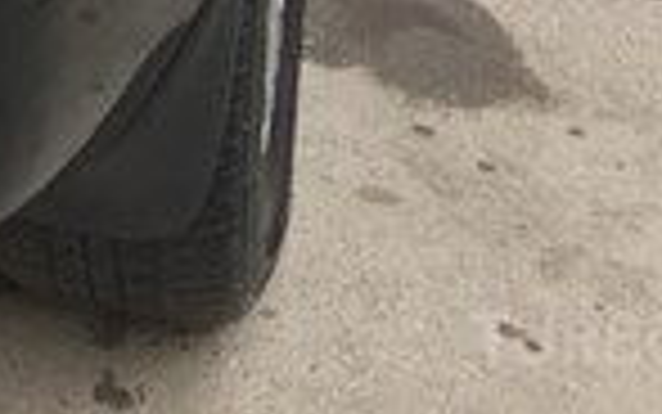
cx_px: -653
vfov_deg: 8.4
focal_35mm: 138
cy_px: -695
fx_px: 2491
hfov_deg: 13.1
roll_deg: +1.9
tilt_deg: -11.5
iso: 32
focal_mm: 4.15
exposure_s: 1/126
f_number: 2.2
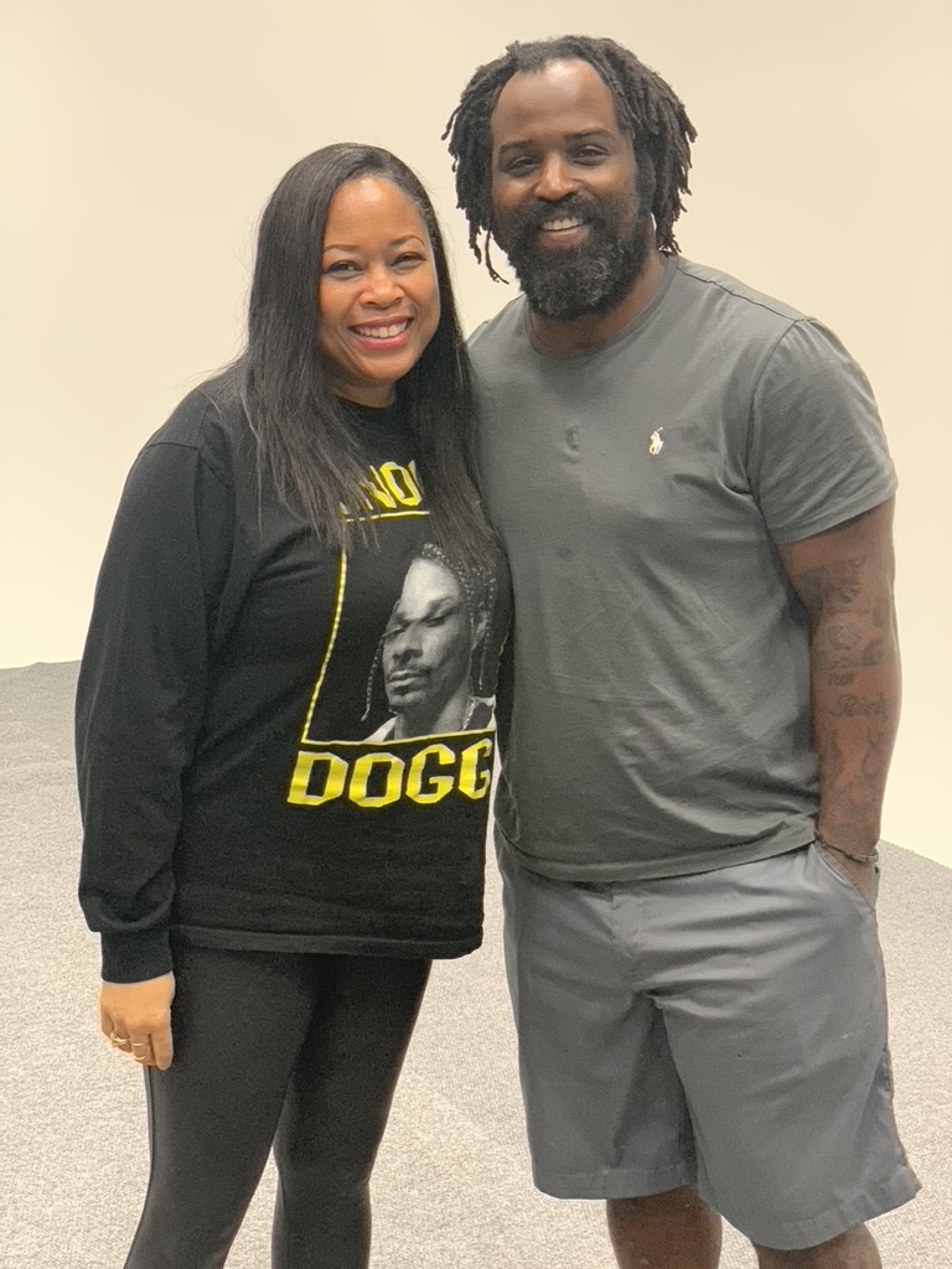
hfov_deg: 28.0
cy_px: 634
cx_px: 476
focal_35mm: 52
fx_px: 1907
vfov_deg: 36.8
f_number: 2.4
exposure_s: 1/60
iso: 400
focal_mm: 6
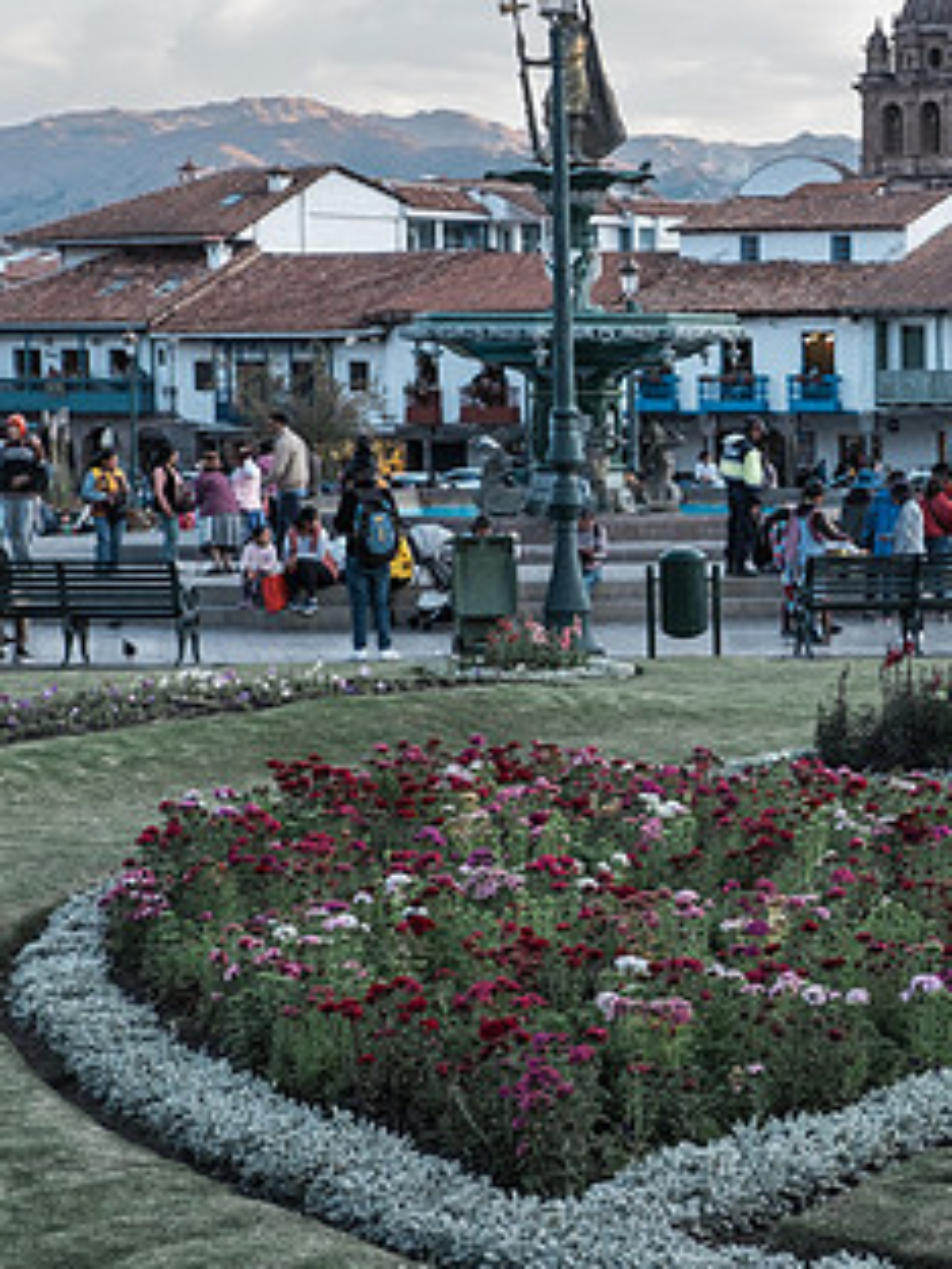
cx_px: 1074
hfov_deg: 18.4
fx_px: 2824
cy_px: 649
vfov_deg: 25.3
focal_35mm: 77
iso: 320
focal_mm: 28.9
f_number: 3.2
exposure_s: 1/200
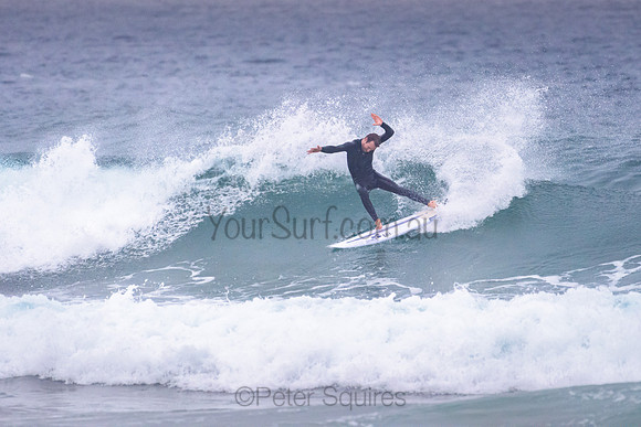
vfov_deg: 2.2
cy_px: 165
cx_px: 371
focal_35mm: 613
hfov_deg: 3.4
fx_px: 10915
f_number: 5.6
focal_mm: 500
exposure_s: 1/2000
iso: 2800
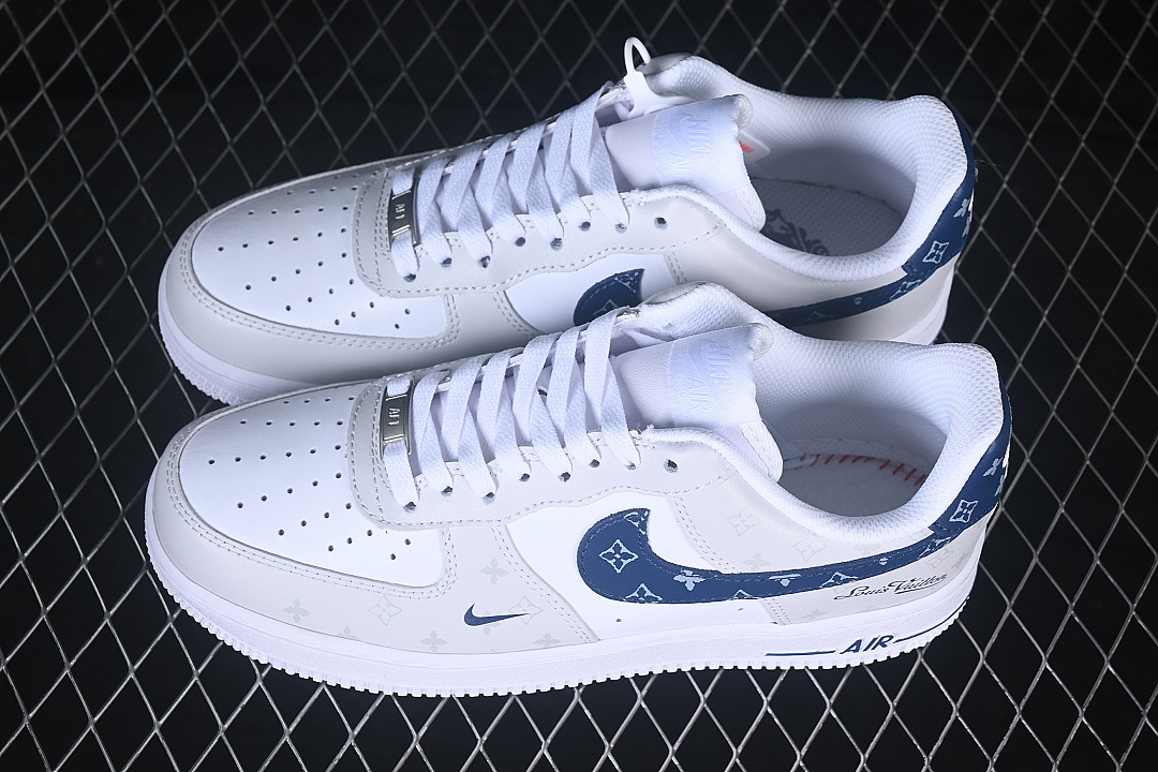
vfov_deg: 18.2
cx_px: 579
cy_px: 386
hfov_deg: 27.0
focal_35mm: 75
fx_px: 2412
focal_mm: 50
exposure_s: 1/80
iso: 160
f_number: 7.1
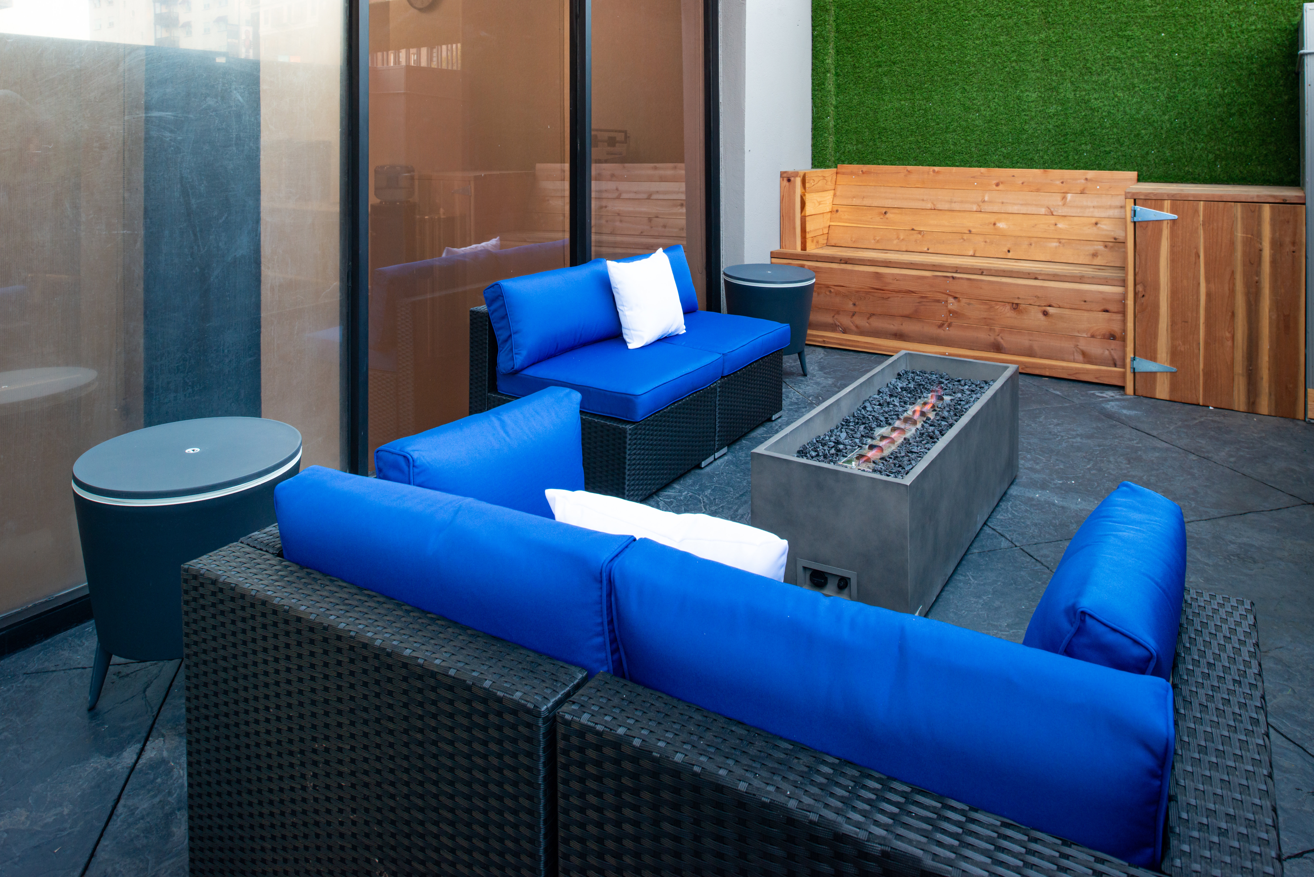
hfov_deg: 73.7
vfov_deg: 53.2
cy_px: 438
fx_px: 876
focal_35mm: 24
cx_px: 657
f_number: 9.5
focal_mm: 24
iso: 640
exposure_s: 1/6
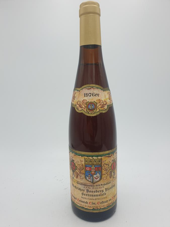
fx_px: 170
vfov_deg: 67.3
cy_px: 114
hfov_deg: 53.1
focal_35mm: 26
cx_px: 85
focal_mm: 4.3
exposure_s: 1/580
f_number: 2.4
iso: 50
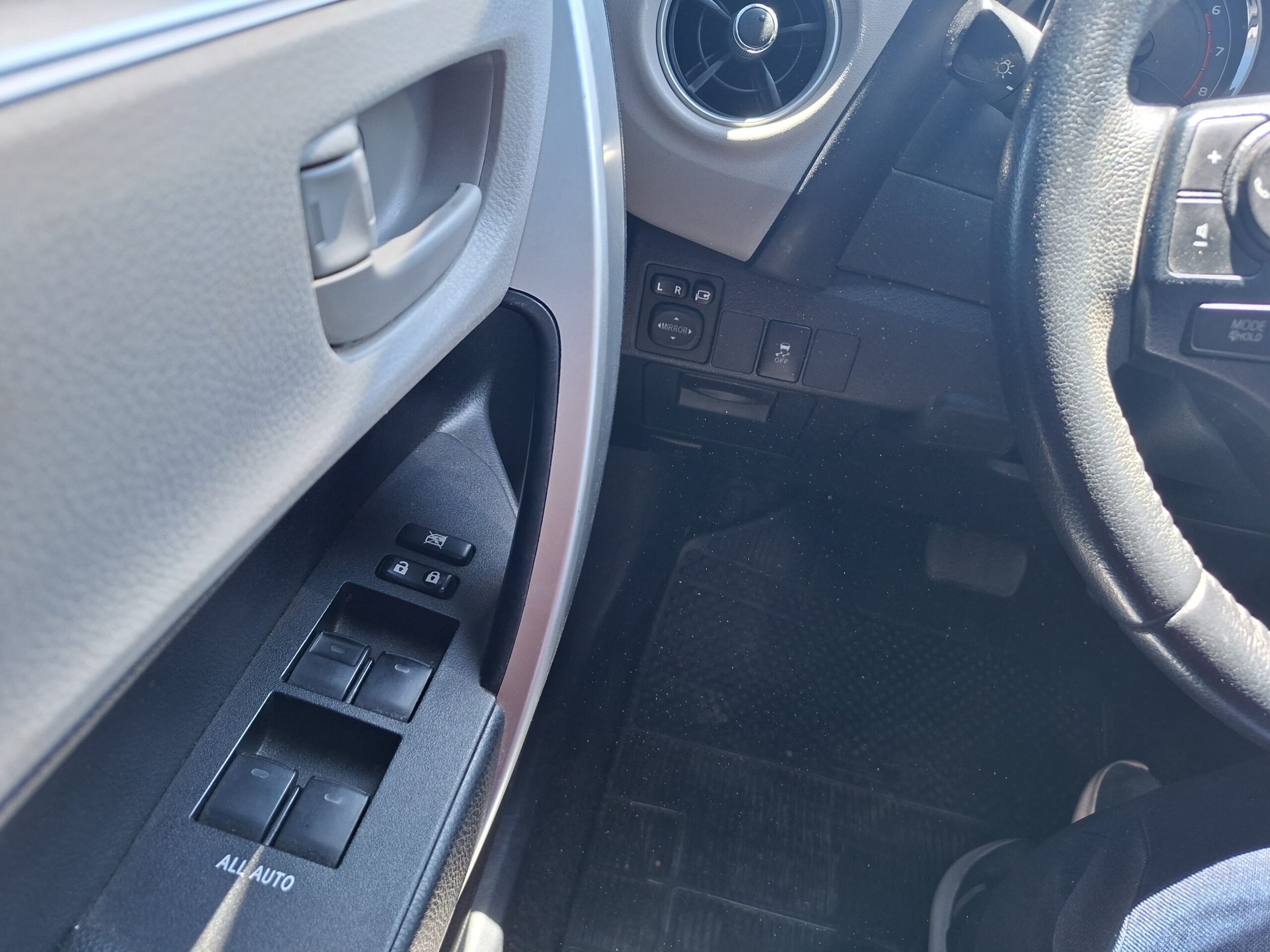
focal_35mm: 23
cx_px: 635
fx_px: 844
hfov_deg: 73.9
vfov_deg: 58.9
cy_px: 476
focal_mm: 5.54
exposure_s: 1/120
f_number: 1.8
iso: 200
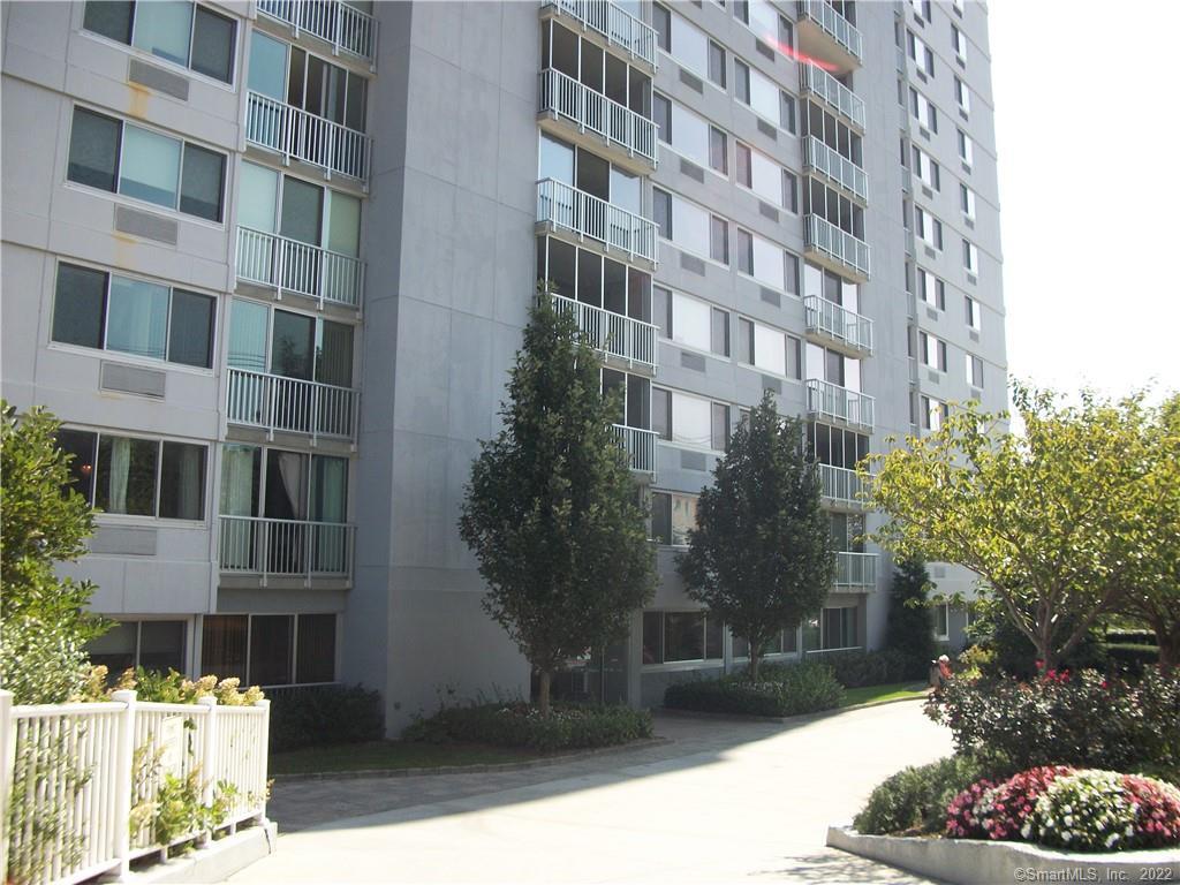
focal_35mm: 32
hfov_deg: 56.8
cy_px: 442
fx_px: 1091
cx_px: 590
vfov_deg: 44.2
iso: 80
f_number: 8.8
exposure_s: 1/100
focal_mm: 5.7
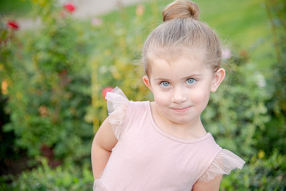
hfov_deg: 26.0
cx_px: 143
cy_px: 96
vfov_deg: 17.5
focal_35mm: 78
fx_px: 619
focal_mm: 78
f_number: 4
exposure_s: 1/250
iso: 640
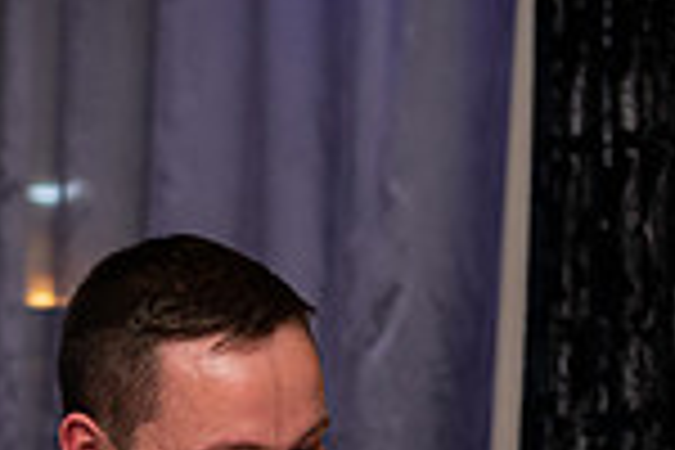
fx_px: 4218
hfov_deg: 9.1
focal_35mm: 225
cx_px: 99
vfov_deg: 6.1
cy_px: 506
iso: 640
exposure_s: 1/160
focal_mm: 58
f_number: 3.5
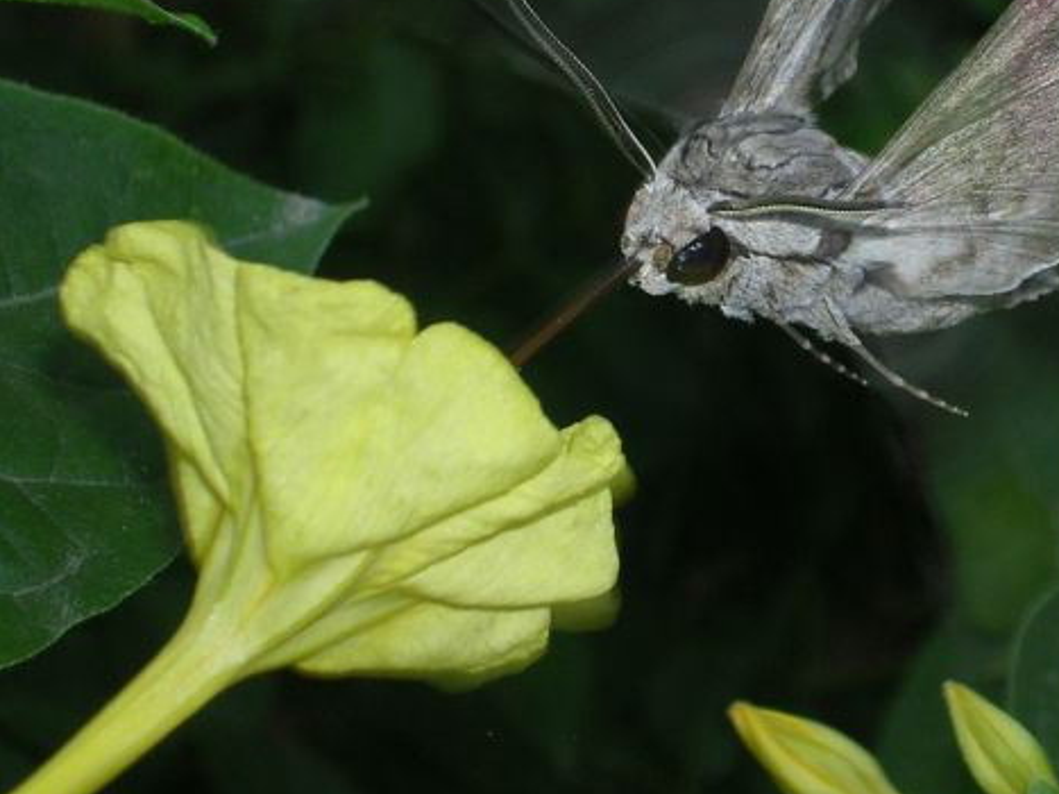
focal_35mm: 197
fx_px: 6025
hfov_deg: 10.0
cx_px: 757
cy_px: 138
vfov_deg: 7.5
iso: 50
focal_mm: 17.4
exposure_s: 1/60.1
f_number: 4.9
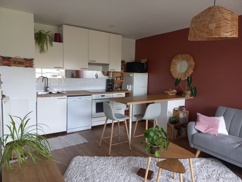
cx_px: 121
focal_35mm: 25
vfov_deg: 54.9
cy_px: 91
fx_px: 175
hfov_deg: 69.4
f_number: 1.8
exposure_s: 1/50
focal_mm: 4.6
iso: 125
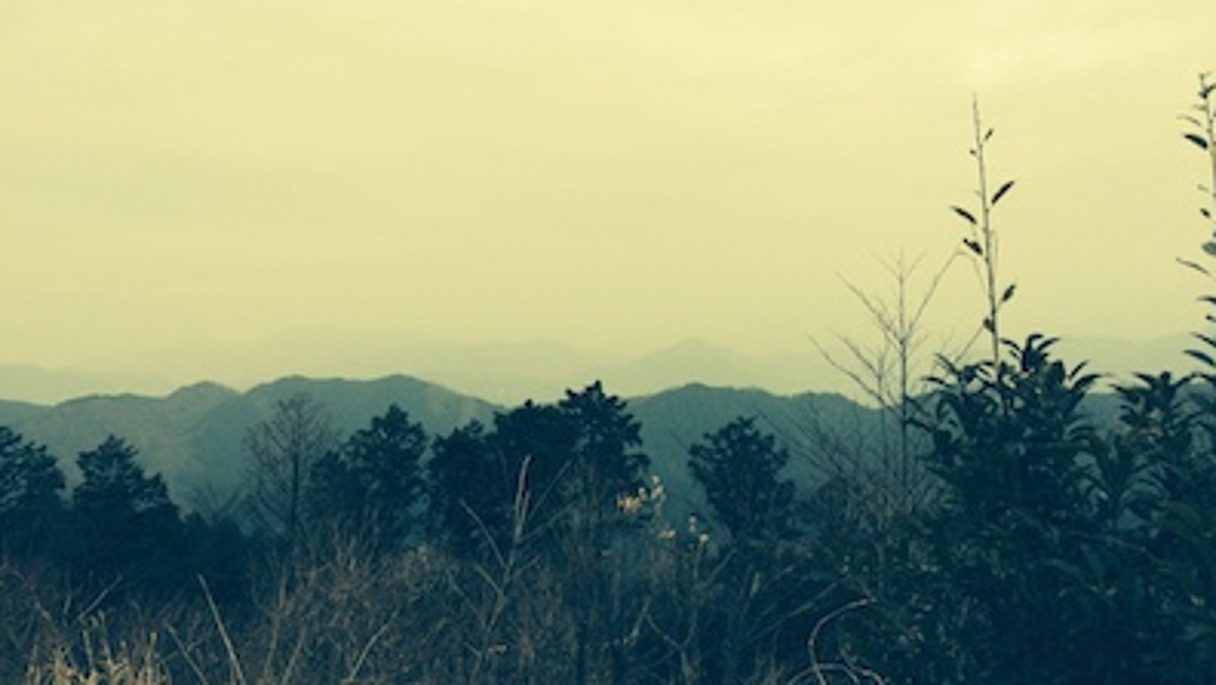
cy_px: 280
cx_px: 611
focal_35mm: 33
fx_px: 1064
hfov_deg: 59.5
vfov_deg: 35.6
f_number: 2.2
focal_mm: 4.12
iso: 32
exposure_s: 1/1325
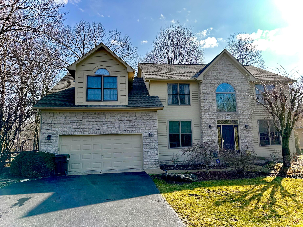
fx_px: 210
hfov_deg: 71.6
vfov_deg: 56.8
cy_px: 114
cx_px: 152
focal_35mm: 24
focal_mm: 6.86
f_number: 1.78
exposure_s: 1/2203
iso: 80
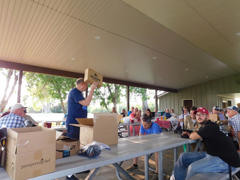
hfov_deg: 73.9
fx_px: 160
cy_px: 90
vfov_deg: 58.9
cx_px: 120
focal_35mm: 23
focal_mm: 4
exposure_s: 1/30
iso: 125
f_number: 3
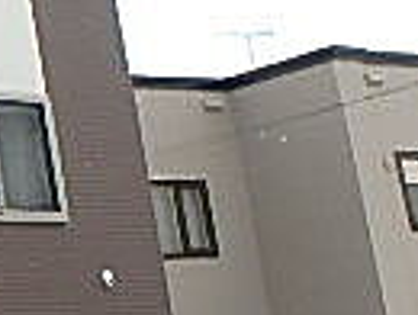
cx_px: -511
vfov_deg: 14.4
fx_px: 1246
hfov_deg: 14.4
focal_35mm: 103
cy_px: 90
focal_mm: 3.7
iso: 125
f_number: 3.5
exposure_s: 1/400
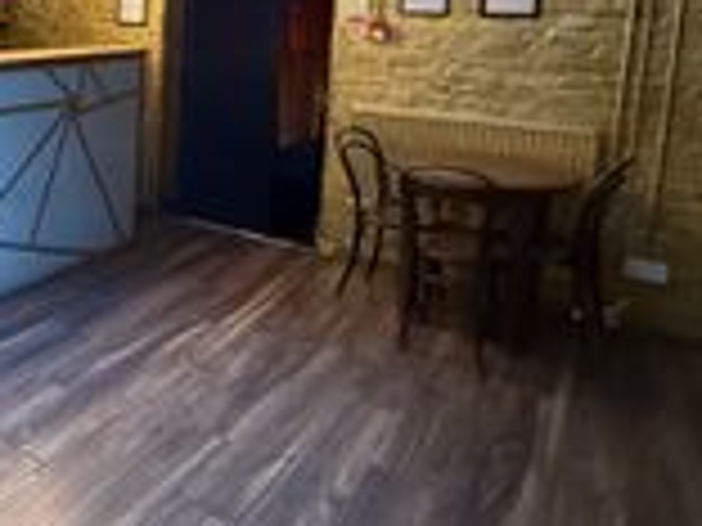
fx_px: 730
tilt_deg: -8.2
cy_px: 76
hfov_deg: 43.2
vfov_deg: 37.6
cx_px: -18
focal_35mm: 36
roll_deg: -0.5
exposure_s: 1/50
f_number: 2.2
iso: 640
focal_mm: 2.22
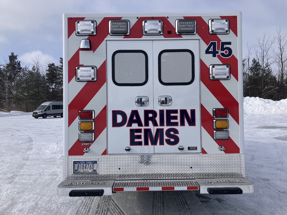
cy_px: 108
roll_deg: +1.2
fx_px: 232
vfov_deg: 49.7
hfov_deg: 63.4
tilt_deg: -0.5
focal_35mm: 28
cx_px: 144
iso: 32
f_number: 1.8
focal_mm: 3.99
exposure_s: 1/3745
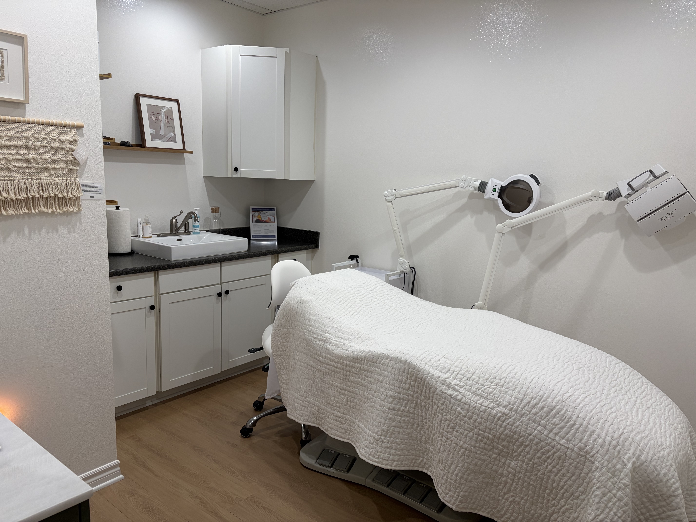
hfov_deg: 67.3
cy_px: 261
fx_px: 523
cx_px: 348
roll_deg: -1.4
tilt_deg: -9.8
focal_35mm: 26
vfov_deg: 53.1
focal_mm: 5.96
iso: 100
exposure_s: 1/120
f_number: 1.6
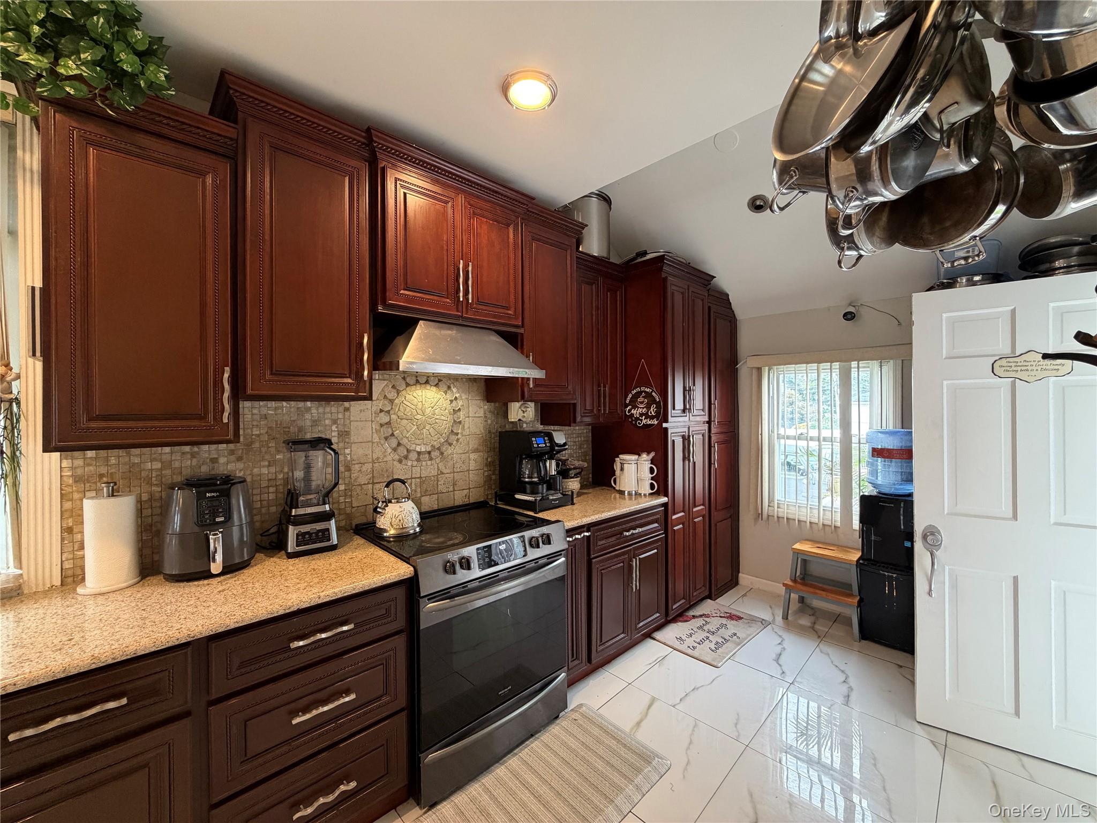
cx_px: 548
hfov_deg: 102.1
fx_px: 444
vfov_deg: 85.7
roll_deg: +0.6
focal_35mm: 14
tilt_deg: -0.9
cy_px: 412
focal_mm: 2.22
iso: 320
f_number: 2.2
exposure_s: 1/60
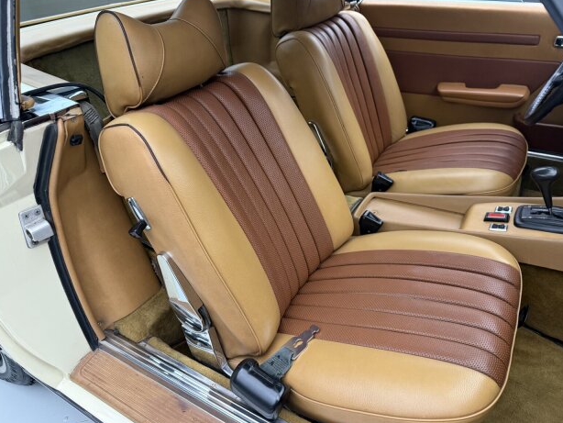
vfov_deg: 54.9
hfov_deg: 69.4
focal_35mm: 25
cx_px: 290
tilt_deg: -31.8
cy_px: 212
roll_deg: +2.8
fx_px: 407
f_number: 1.78
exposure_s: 1/58
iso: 320
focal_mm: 6.76
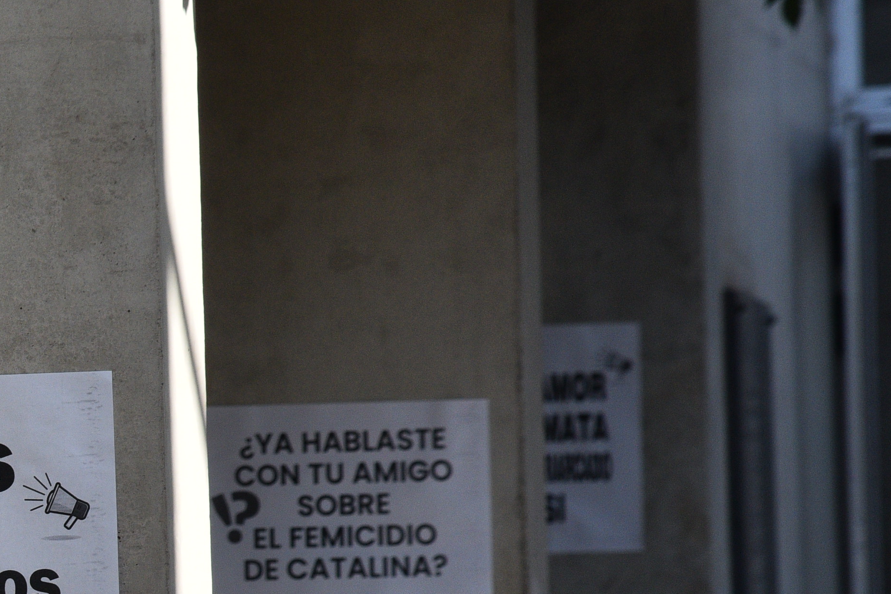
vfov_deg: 3.9
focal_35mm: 356
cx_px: -145
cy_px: 554
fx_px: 8809
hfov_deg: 5.8
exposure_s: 1/400
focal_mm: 120
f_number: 9
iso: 400
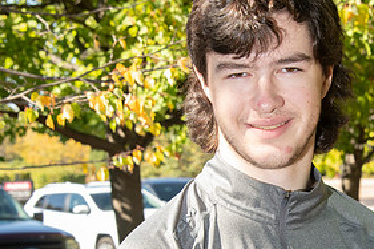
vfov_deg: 8.5
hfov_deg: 12.7
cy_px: 188
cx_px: 286
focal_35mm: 161
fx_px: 1672
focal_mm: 78
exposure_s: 1/160
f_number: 10
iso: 800
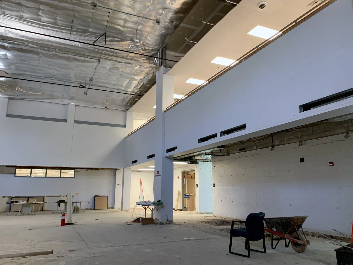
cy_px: 132
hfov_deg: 67.3
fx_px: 265
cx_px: 176
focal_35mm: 26
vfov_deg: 53.1
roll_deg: -2.9
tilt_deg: +11.4
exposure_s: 1/58
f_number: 1.8
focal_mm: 4.25
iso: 400
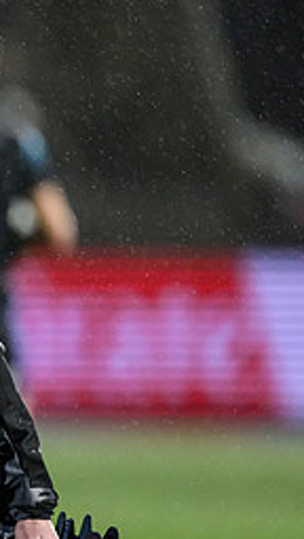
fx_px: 13602
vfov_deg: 2.3
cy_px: 316
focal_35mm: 952
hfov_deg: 1.3
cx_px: -272
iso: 5000
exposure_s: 1/2000
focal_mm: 400
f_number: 3.2
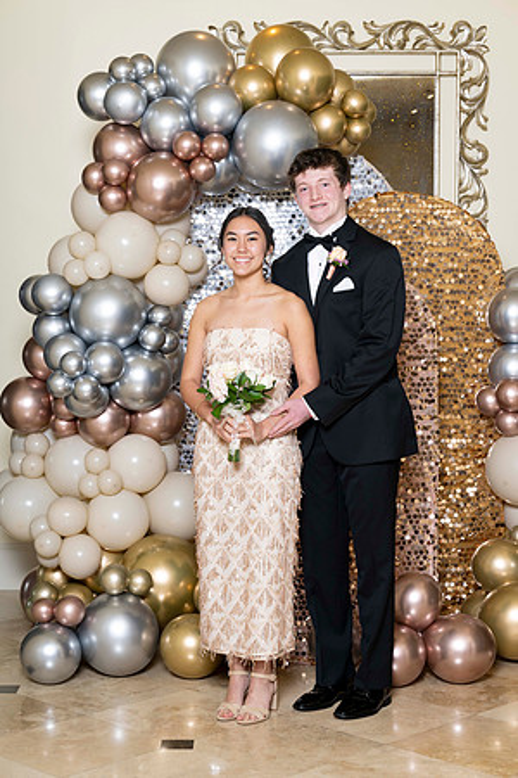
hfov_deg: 19.5
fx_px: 1511
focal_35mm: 70
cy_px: 389
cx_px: 259
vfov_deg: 28.8
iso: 250
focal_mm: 70
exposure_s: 1/200
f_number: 5.6
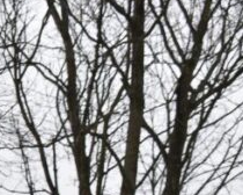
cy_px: 375
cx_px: -300
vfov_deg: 8.0
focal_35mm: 185
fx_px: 1328
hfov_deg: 9.5
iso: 400
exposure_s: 1/160
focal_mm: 23
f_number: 6.3
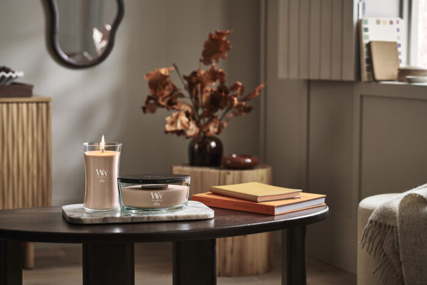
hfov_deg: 23.9
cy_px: 142
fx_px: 1008
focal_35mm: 85
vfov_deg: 16.1
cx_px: 214
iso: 100
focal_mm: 85
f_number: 3.5
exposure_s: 1/2.5
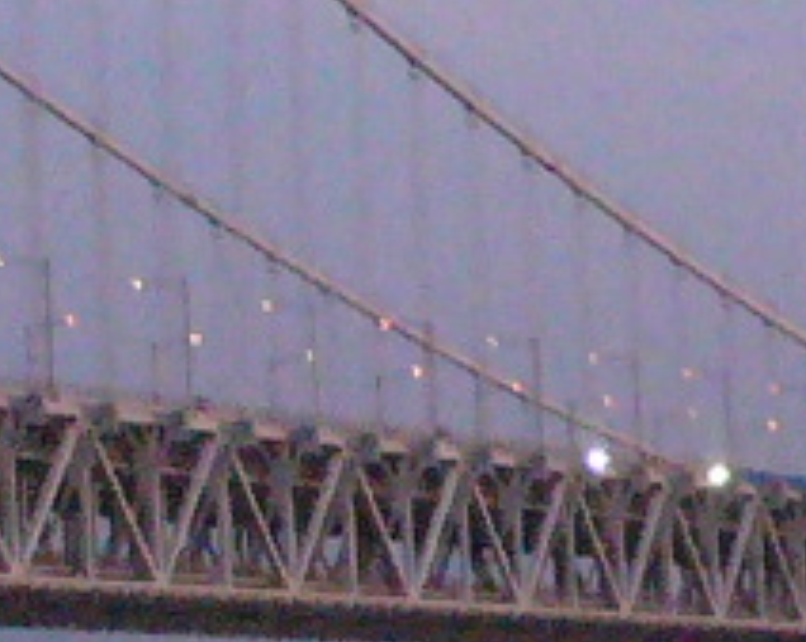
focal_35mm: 273
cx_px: 1228
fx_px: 6503
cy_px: 395
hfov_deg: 7.0
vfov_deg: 5.7
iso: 400
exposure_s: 1/8
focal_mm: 6.1
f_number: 2.8
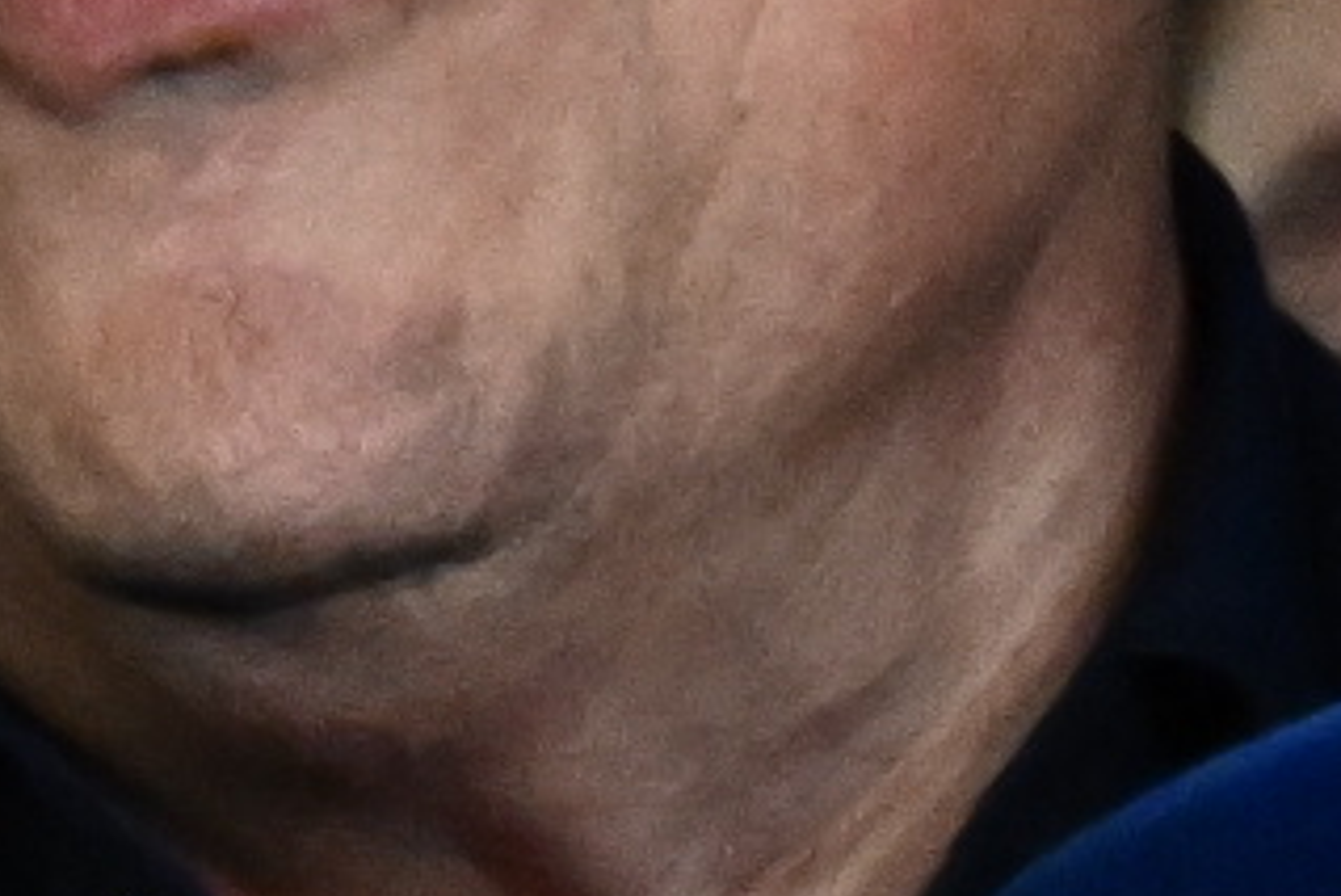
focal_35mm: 758
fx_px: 28247
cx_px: 370
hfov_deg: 2.7
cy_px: 215
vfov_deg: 1.8
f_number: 4
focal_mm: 70
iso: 6400
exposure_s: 1/500
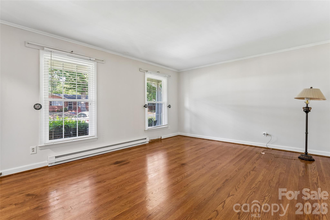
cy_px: 110
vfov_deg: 71.7
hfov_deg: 94.6
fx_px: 152
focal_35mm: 17
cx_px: 165
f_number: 13
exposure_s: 1/2.5
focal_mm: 16.6
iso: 200
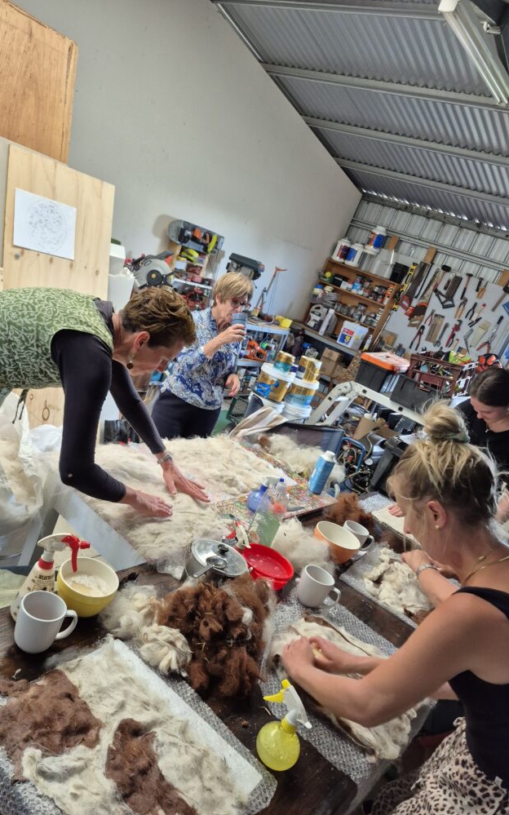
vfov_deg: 72.6
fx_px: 555
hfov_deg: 48.9
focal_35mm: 25
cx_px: 198
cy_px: 405
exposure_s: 1/100
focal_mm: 5.4
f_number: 1.8
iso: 400
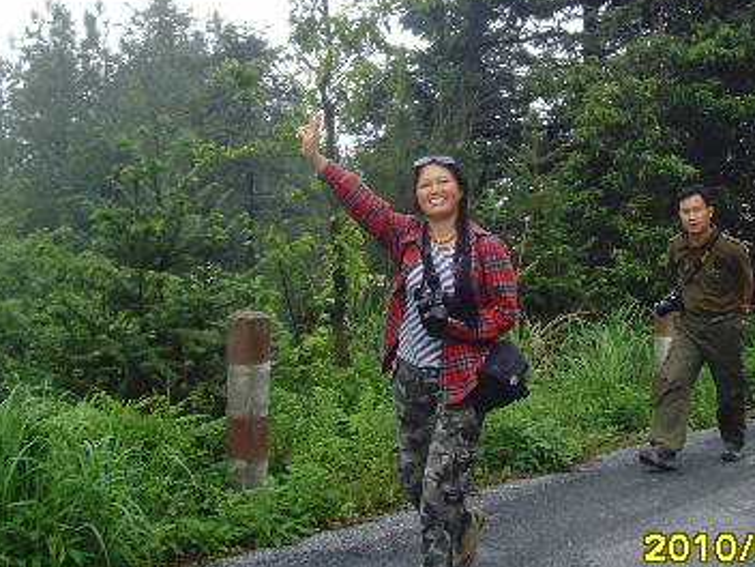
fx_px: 1549
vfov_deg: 20.6
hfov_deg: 27.4
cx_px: 429
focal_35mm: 71
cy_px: 140
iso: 100
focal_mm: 6.6
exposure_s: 1/90
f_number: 3.5
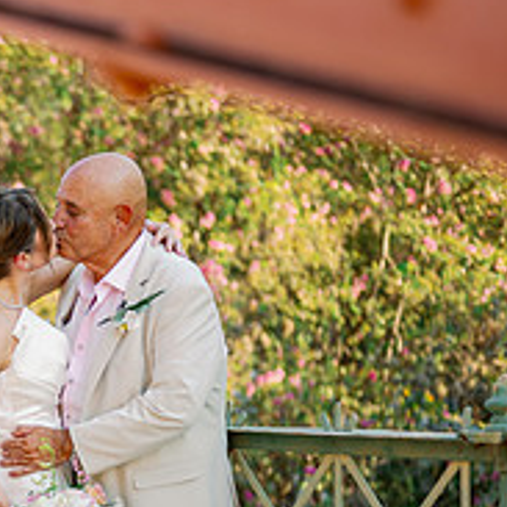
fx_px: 2237
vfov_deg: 12.8
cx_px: -233
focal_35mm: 135
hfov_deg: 12.4
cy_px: 475
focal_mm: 50
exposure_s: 1/800
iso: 125
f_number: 1.8
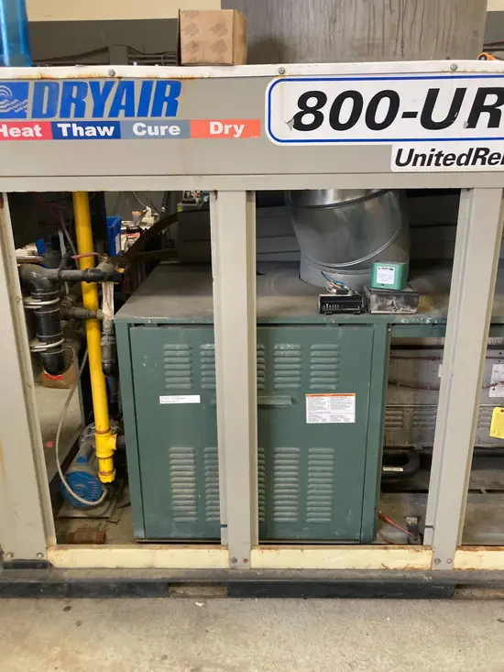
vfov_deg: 63.4
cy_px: 336
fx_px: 543
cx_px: 252
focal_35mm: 28
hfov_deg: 49.8
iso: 160
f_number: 1.8
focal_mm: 3.99
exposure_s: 1/60
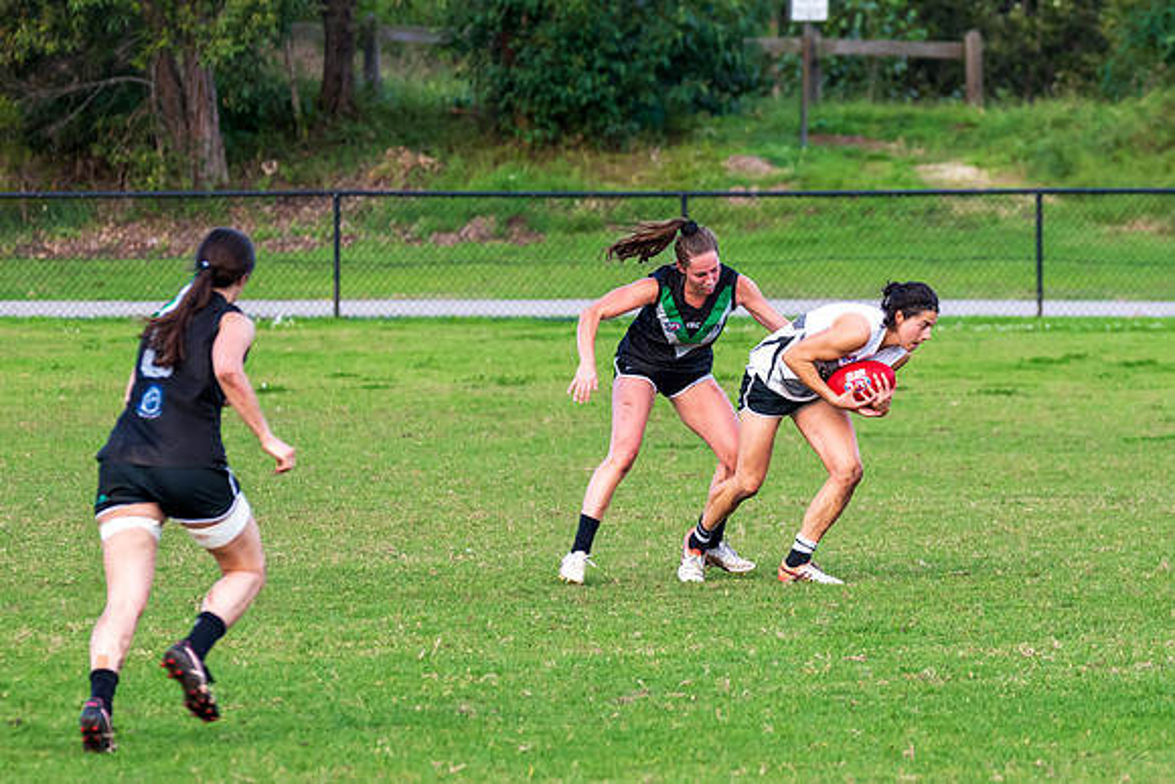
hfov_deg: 4.8
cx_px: 713
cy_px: 409
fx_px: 13894
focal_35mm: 426
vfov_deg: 3.2
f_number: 8
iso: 800
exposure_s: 1/400
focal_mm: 260
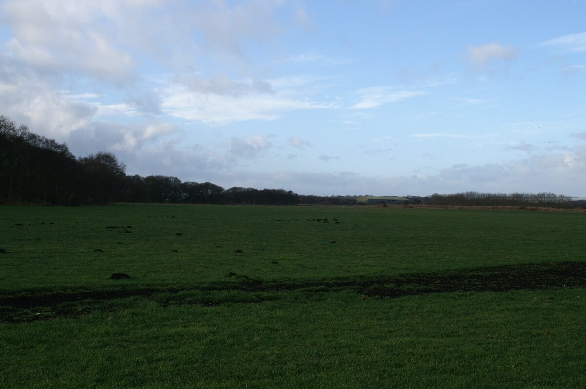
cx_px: 293
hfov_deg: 43.7
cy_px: 194
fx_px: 731
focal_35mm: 45
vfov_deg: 29.8
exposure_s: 1/160
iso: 100
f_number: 8
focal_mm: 30
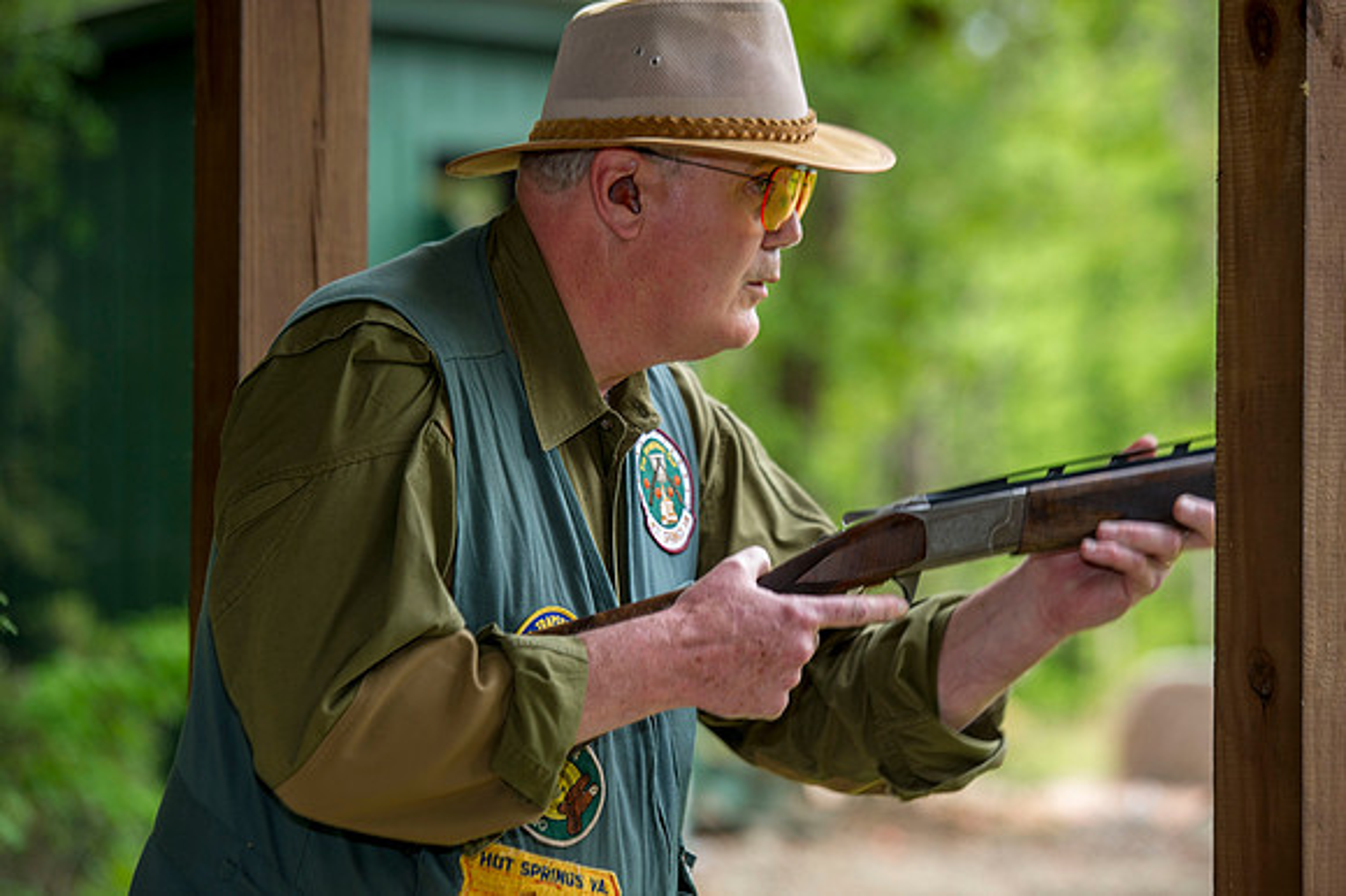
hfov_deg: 15.2
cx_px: 673
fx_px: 5044
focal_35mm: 135
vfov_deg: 10.1
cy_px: 448
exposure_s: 1/80
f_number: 3.5
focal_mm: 135
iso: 200
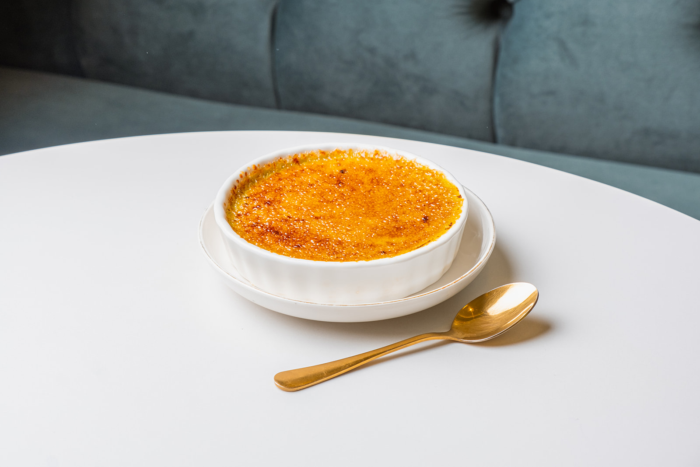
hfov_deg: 24.5
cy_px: 234
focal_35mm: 83
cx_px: 350
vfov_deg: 16.5
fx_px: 1614
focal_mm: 55
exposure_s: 1/100
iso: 200
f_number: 8
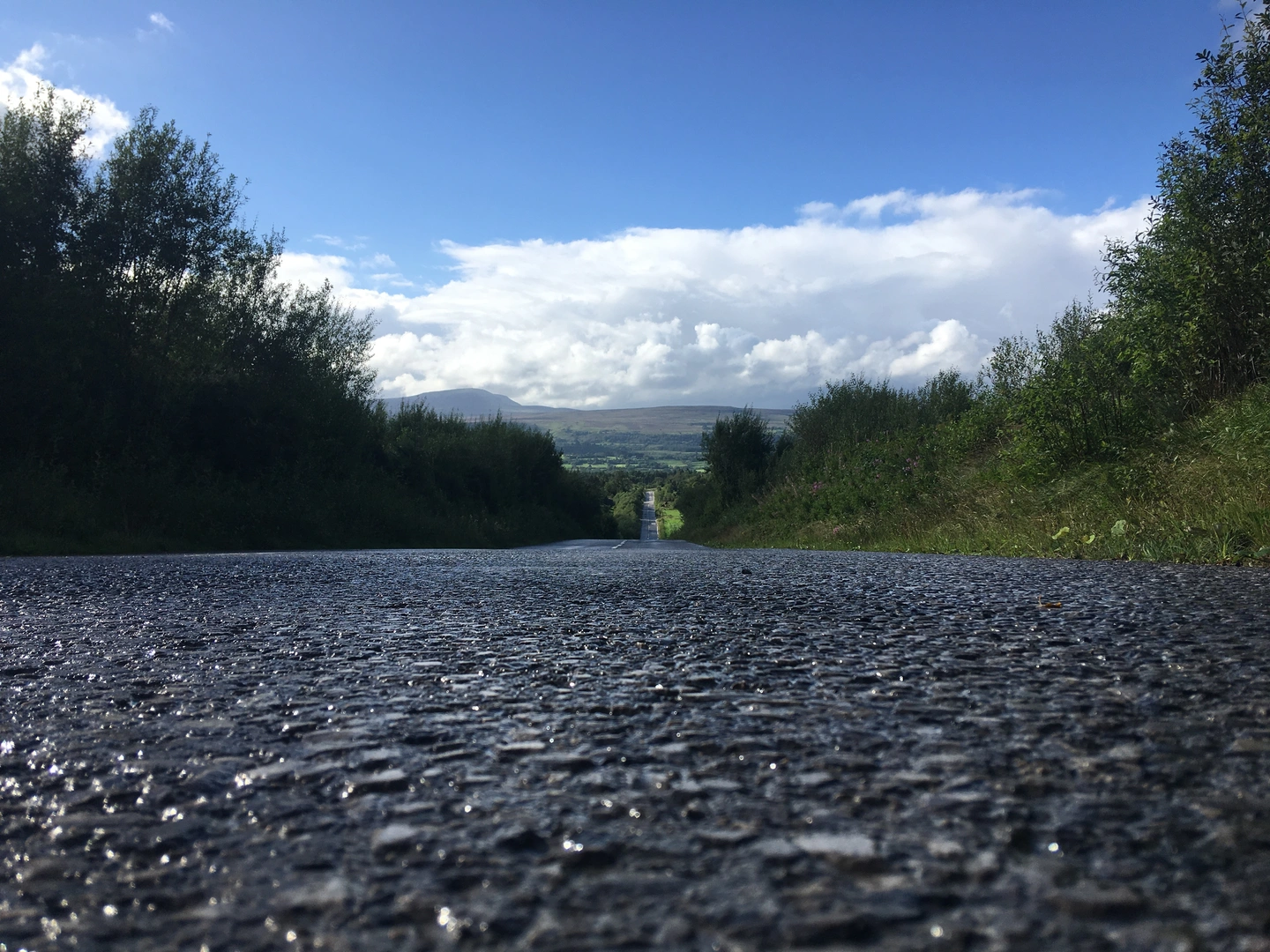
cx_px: 635
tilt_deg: -4.2
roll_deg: +1.2
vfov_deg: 48.2
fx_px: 1064
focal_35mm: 29
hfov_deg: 61.7
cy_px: 476
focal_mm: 4.2
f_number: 2.2
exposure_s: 1/1709
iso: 25
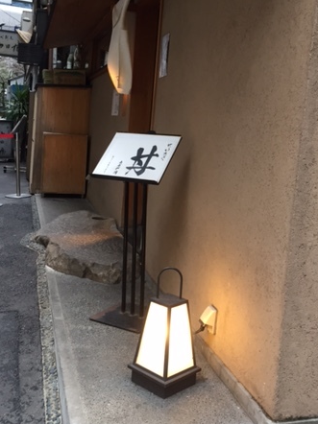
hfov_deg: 34.3
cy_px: 168
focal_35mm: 42
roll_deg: -5.3
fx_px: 515
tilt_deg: -3.3
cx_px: 179
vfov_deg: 44.6
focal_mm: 4.15
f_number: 2.2
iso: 64
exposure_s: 1/30
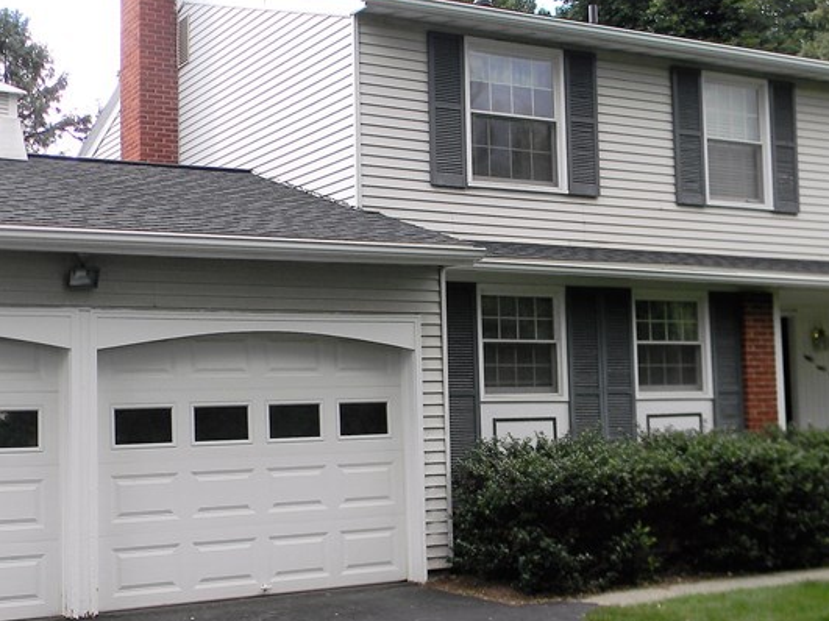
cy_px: 332
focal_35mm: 54
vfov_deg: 27.0
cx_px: 348
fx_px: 1293
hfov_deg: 35.5
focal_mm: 5
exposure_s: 1/201
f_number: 3.5
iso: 80
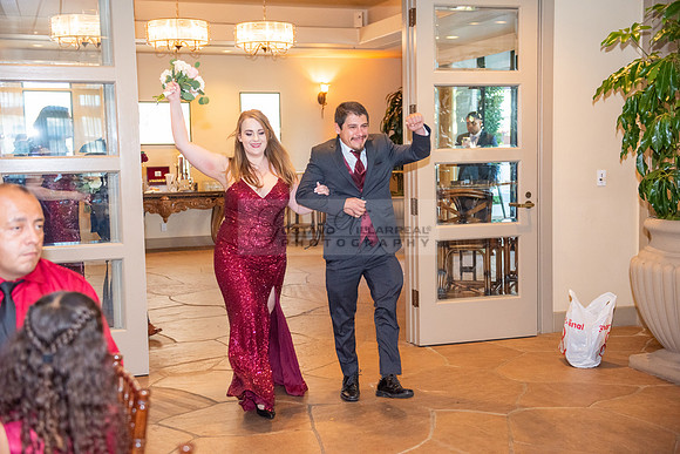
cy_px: 227
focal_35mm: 48
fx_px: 907
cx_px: 340
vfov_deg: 28.1
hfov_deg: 41.1
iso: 1600
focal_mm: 48
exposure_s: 1/125
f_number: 3.5
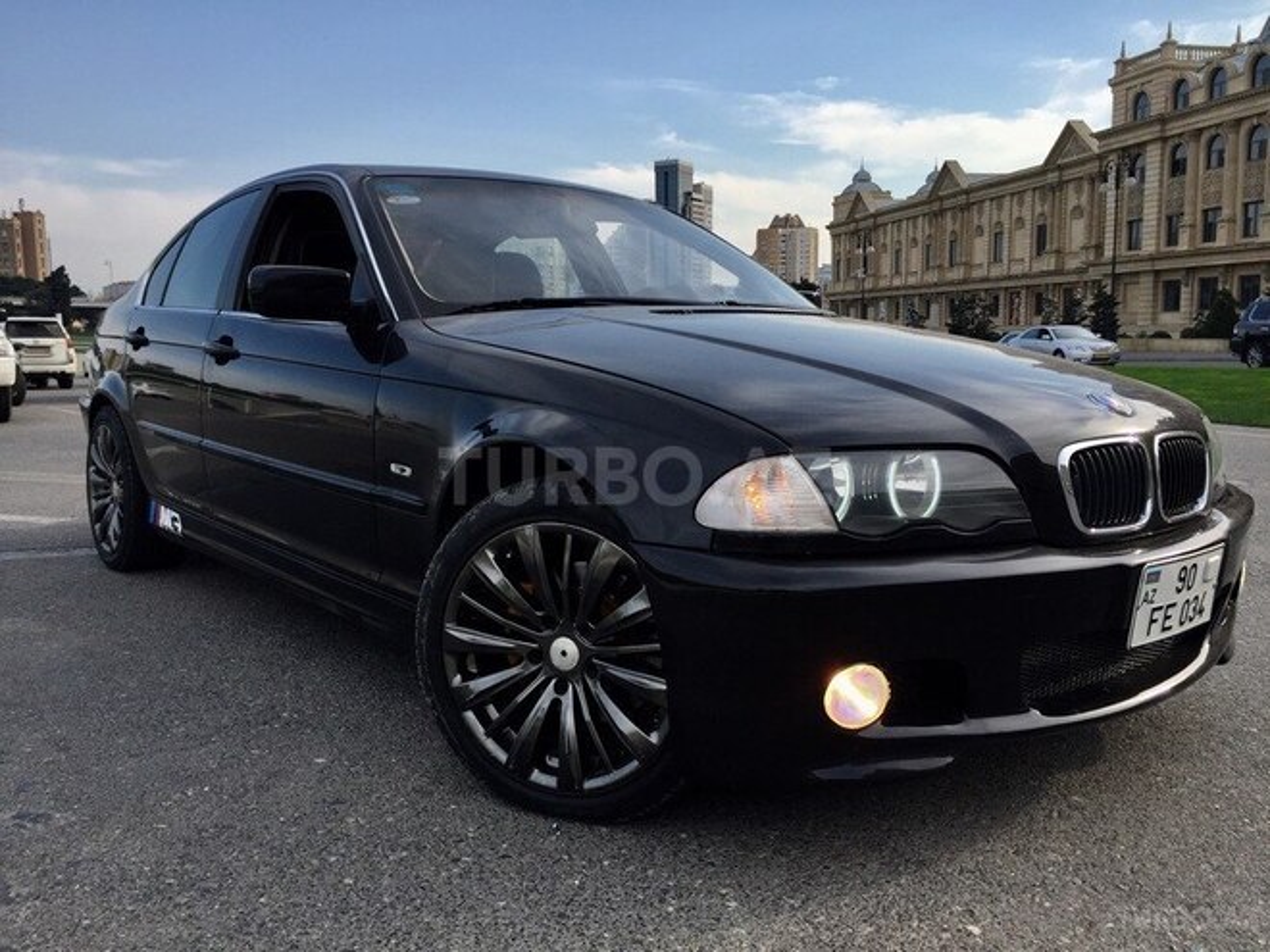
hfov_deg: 61.7
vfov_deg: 48.2
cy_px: 476
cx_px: 635
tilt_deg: -7.6
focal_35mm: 29
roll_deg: -0.4
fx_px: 1064
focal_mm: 4.15
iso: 32
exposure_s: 1/1014
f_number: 2.2
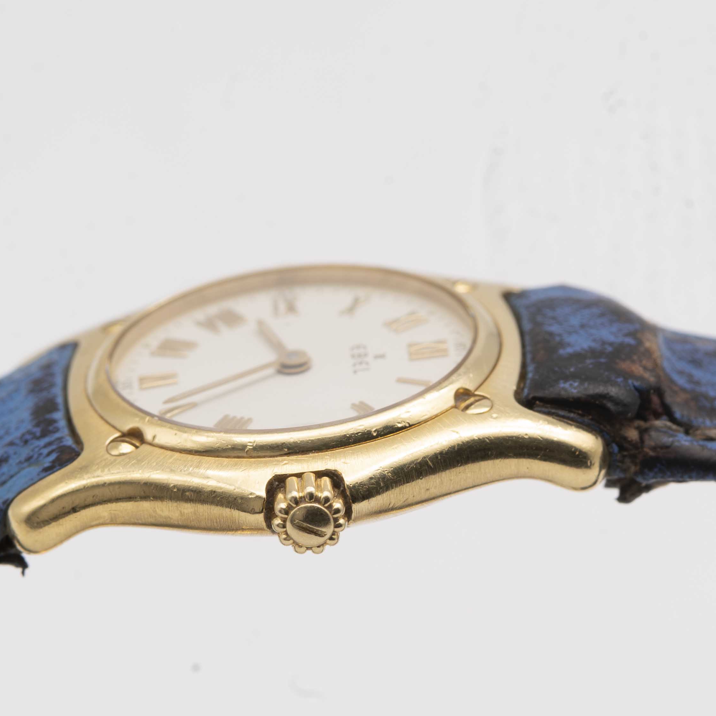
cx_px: 323
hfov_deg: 7.3
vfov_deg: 7.3
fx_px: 5616
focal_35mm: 240
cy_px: 506
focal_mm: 105
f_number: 16
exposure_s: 1/8
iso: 100
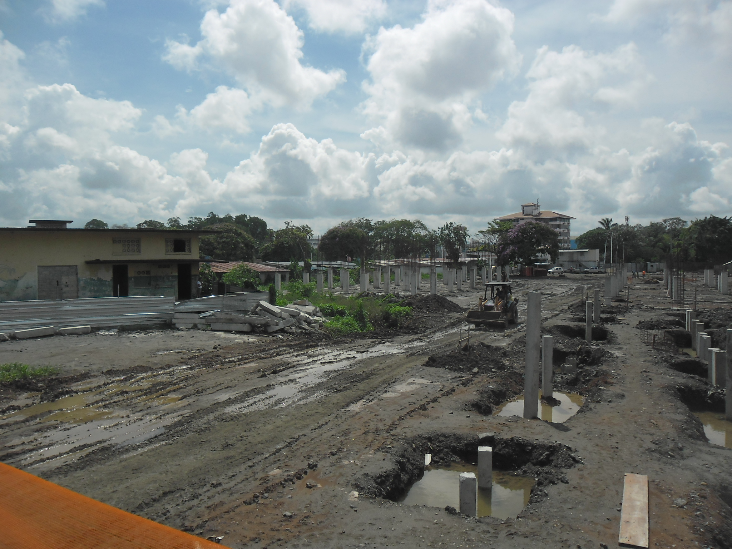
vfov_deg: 51.4
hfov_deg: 65.3
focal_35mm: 27
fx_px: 571
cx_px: 366
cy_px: 274
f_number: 9
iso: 80
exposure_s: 1/430
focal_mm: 4.9
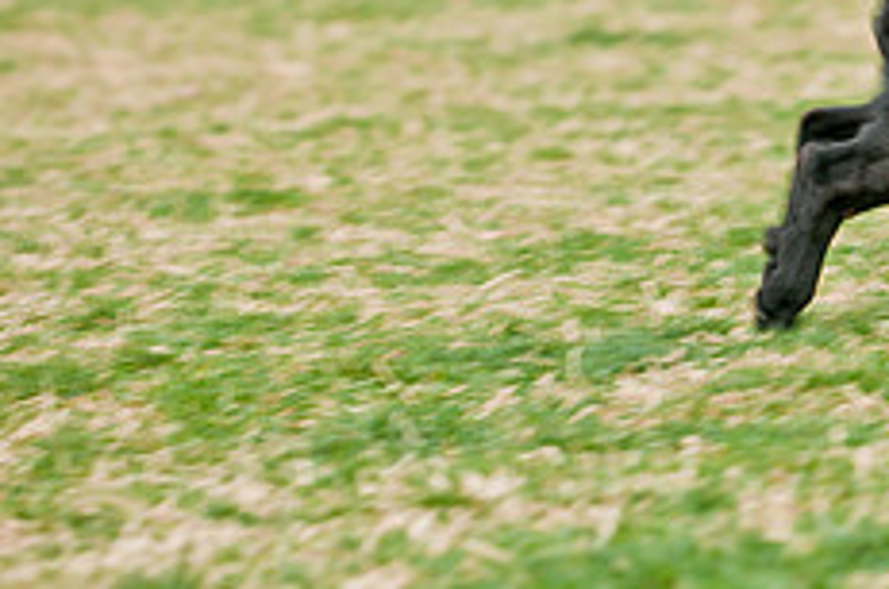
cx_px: 1016
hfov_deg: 5.2
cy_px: -10
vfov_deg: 3.5
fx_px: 9740
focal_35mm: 395
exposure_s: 1/400
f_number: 5
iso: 200
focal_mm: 105
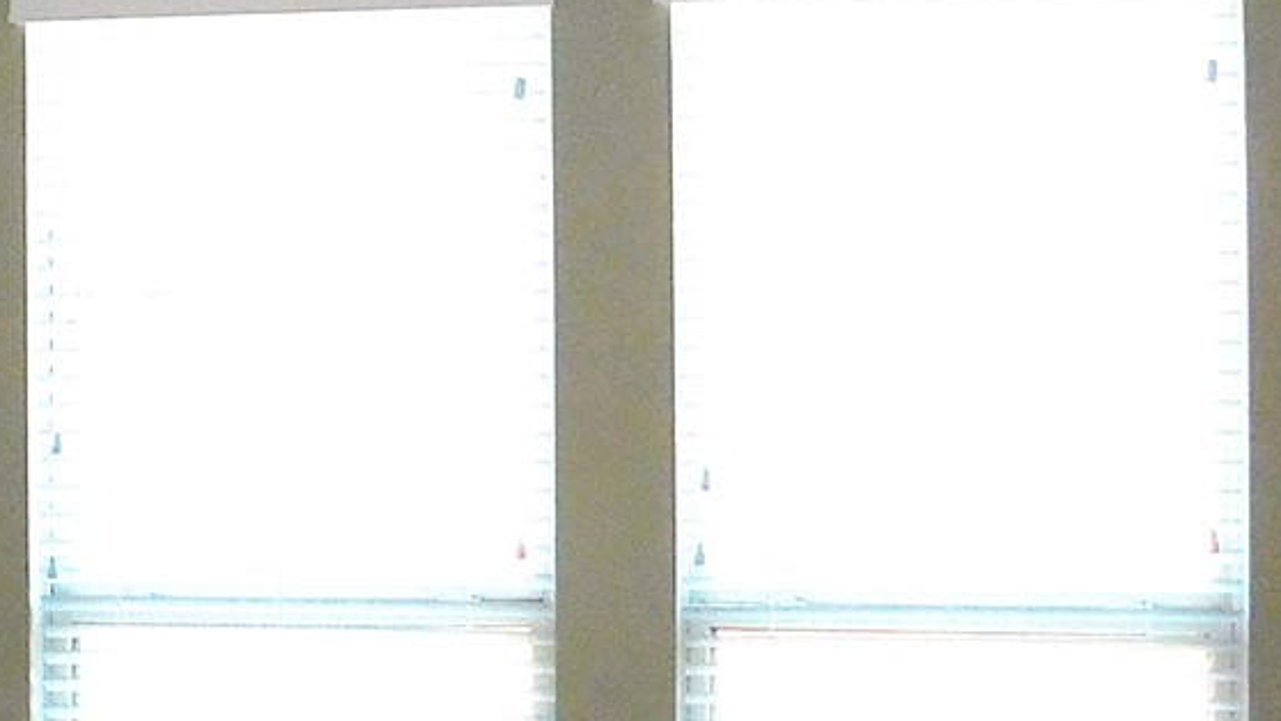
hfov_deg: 21.7
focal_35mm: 96
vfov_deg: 12.6
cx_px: 135
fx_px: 3261
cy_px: 335
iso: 125
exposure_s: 1/100
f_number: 3
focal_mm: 4.1
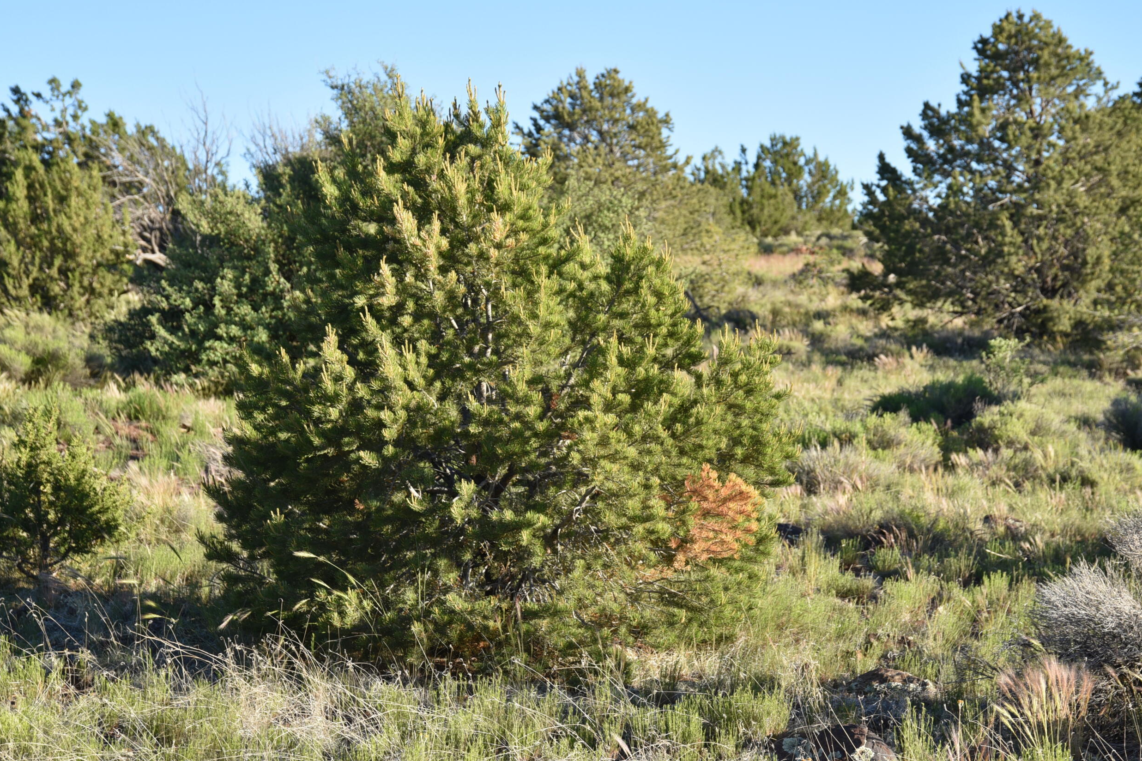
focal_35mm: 91
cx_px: 643
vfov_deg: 15.0
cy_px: 372
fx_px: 2886
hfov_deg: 22.4
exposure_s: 1/250
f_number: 8
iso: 280
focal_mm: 75
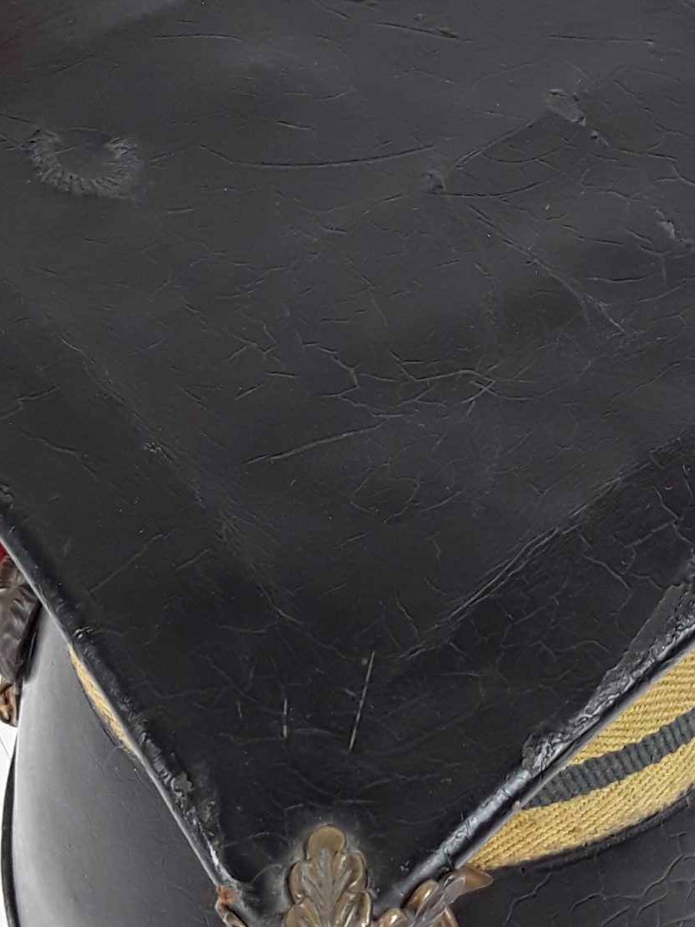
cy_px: 264
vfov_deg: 30.8
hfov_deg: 23.6
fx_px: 1660
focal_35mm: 62
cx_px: 454
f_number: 1.9
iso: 64
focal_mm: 2.91
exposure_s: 1/33
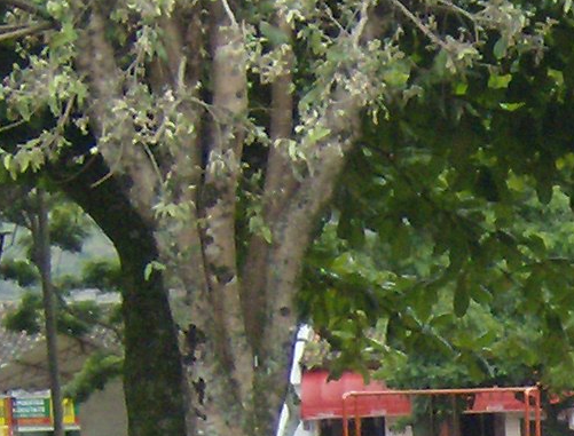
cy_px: 603
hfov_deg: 9.7
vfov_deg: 7.4
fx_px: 3350
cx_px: 627
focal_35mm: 201
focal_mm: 6
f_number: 2.8
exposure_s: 1/238
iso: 100
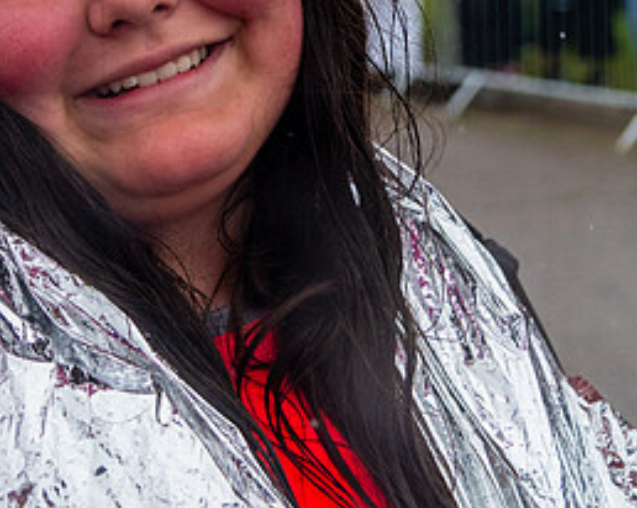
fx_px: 2035
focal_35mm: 108
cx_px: 96
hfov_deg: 17.6
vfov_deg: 13.9
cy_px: -90
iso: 1600
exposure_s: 1/3200
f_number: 4
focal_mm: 38
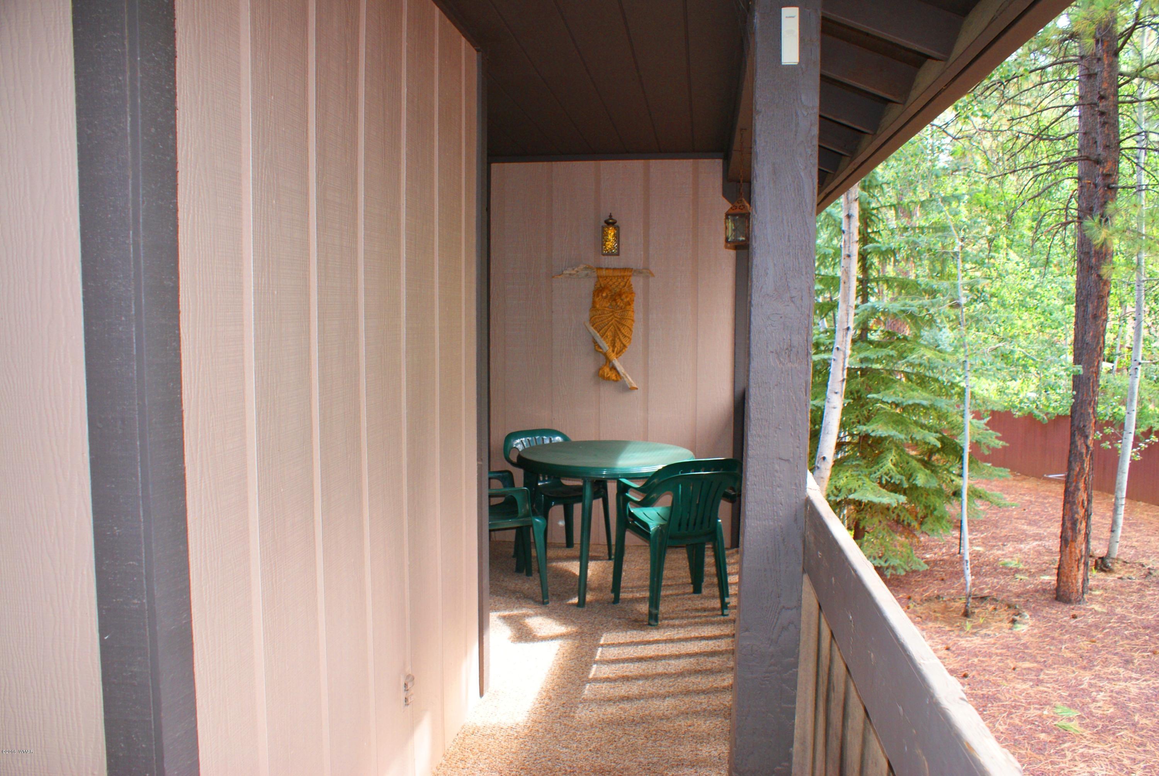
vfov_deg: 48.0
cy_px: 388
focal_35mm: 27
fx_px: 870
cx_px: 580
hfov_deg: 67.3
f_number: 5.6
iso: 400
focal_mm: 18
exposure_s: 1/60
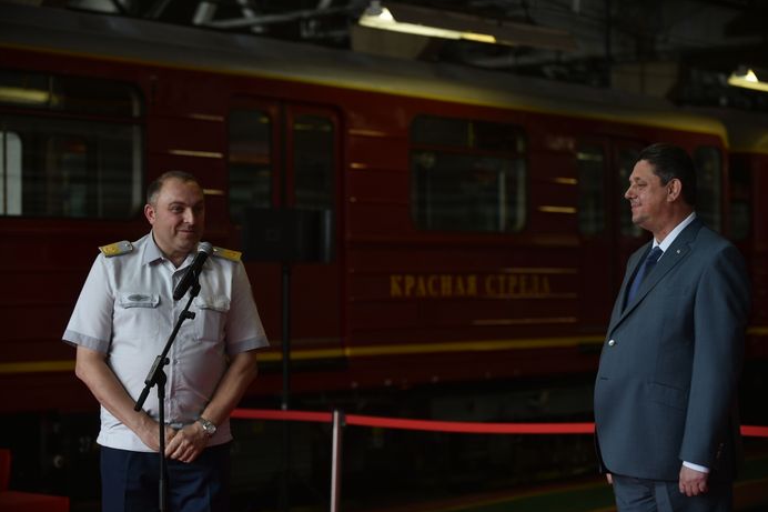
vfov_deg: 15.0
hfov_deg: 22.4
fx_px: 1941
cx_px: 387
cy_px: 258
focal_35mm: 91
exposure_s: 1/500
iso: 500
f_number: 4
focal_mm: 90
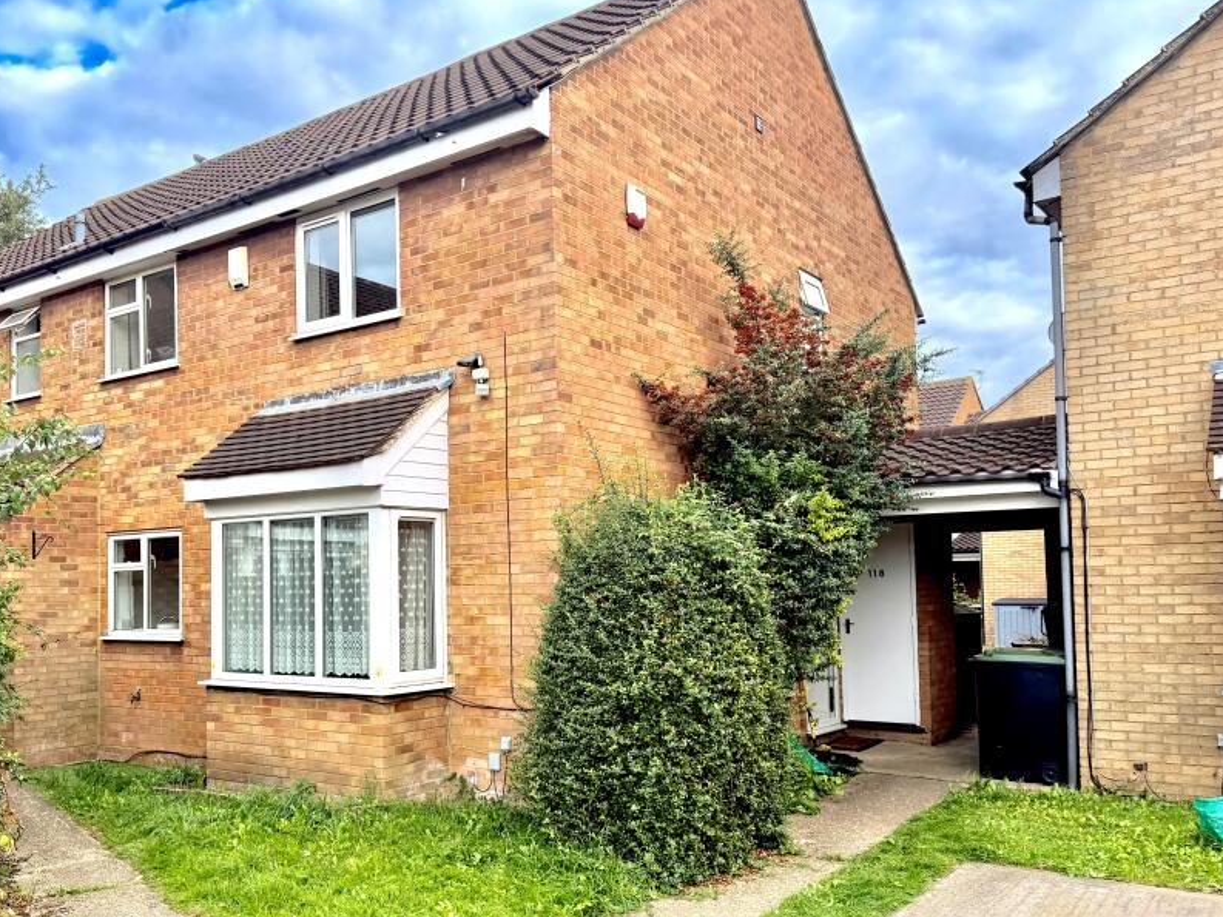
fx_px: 1095
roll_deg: +1.3
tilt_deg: +2.0
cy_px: 549
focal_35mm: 31
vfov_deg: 45.2
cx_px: 463
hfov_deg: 57.7
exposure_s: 1/805
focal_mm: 6.76
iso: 100
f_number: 1.78
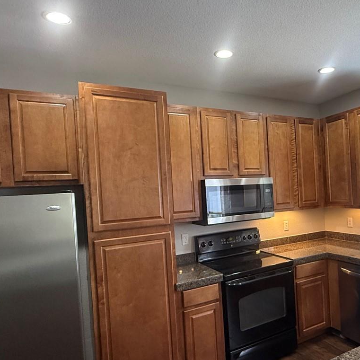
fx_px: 306
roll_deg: +3.1
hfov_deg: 59.3
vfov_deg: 60.8
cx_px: 245
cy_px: 197
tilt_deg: -0.6
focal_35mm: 26
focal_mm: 2.22
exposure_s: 1/60
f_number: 2.2
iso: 320
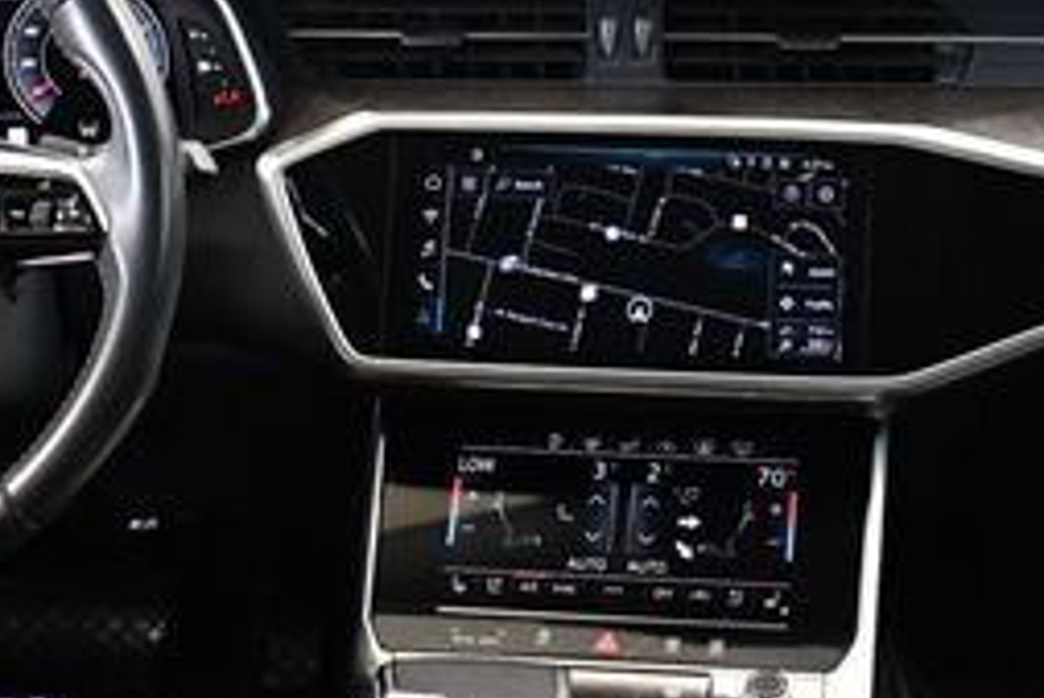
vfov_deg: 14.9
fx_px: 2640
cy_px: 91
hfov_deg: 22.3
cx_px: 611
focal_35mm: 91
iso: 3200
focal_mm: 18
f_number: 3.5
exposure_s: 1/100
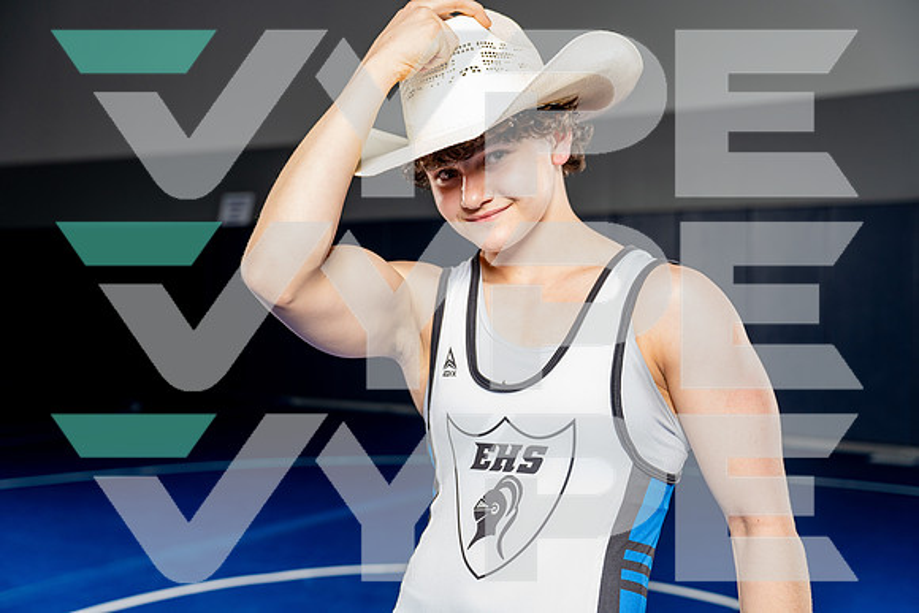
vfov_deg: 28.1
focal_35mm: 48
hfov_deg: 41.1
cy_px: 306
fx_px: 1226
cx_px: 460
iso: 250
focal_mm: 48
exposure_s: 1/250
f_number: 4
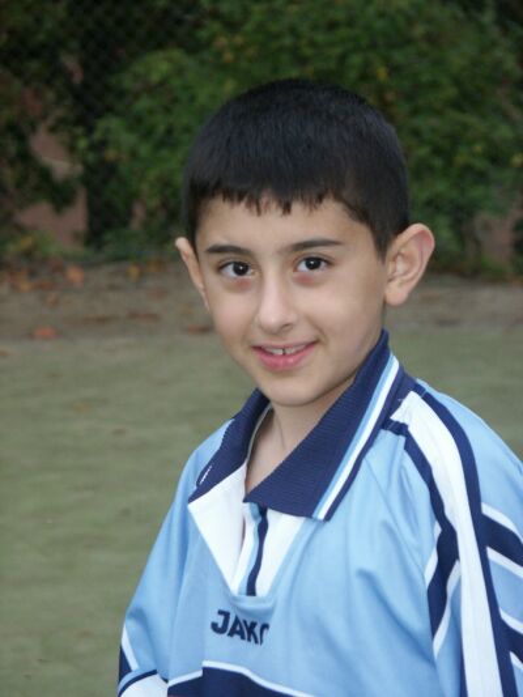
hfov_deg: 10.2
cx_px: 262
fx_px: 2940
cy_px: 348
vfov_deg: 13.5
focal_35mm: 146
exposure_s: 1/125
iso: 200
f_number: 3.5
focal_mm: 37.09
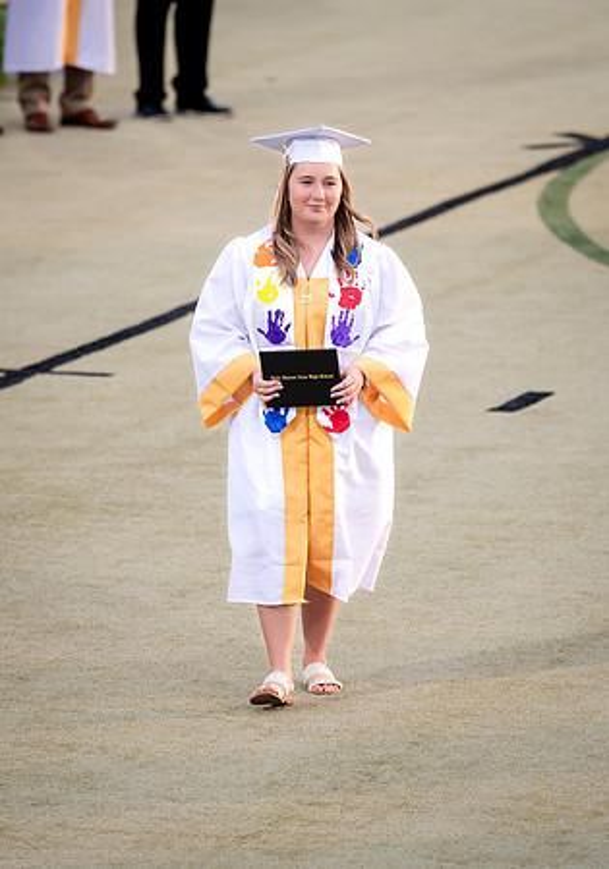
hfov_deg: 3.3
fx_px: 10542
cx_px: 335
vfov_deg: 4.7
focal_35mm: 430
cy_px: 351
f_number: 2.8
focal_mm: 200
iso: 400
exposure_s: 1/500
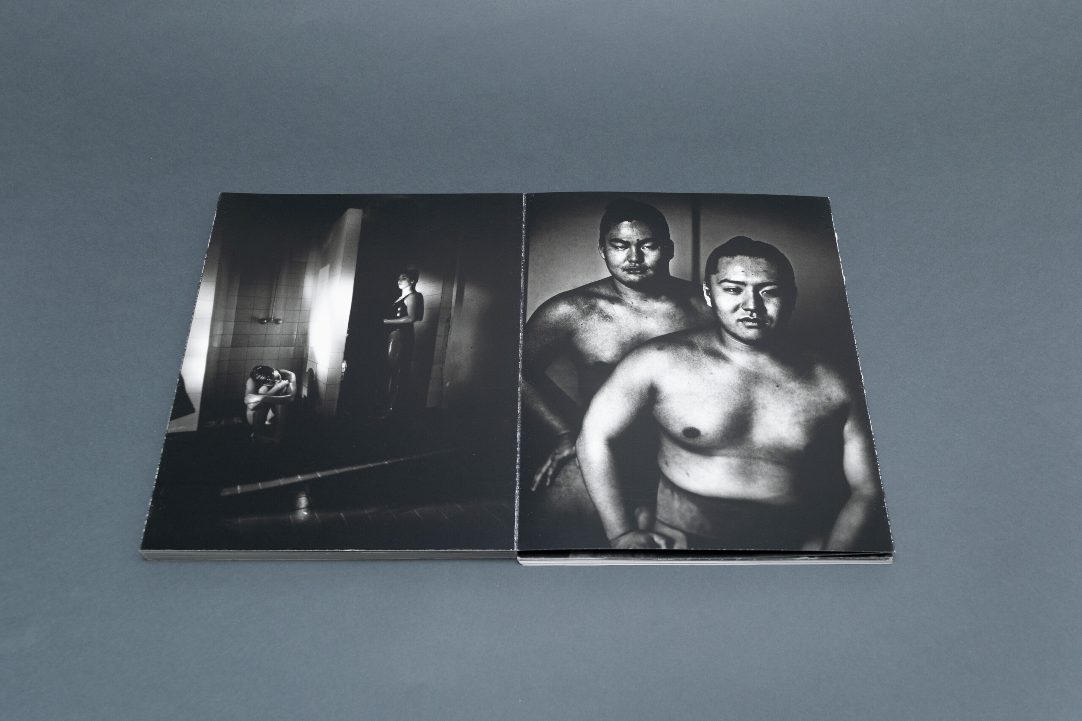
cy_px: 360
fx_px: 1082
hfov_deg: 53.1
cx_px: 541
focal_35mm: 36
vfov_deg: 36.9
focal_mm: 24
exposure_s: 1/200
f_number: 5.6
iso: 800
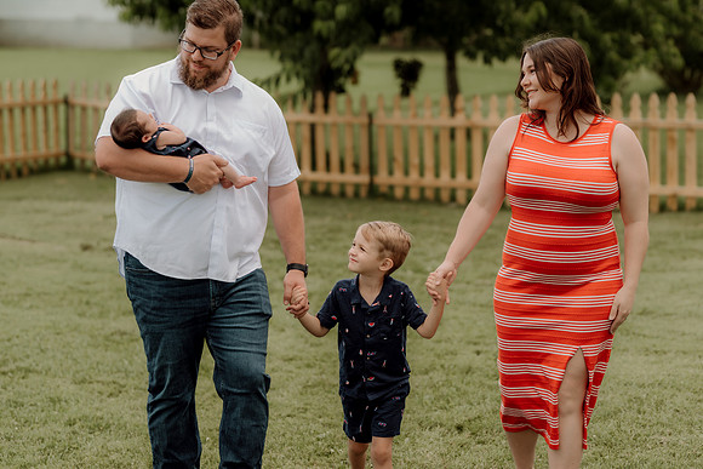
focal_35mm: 85
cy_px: 234
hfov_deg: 23.9
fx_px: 1660
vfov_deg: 16.1
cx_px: 352
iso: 80
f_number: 2.5
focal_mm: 85
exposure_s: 1/320
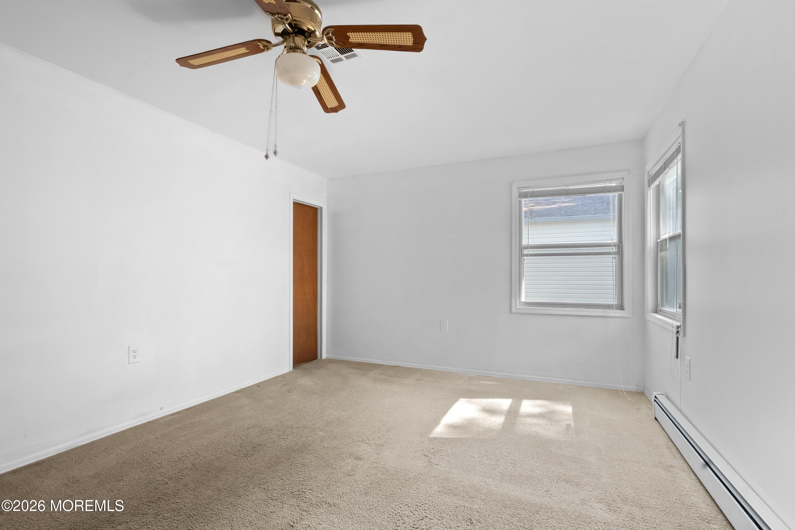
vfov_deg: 73.8
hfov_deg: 96.7
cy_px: 265
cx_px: 398
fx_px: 353
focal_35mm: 16
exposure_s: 1/5
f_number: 9
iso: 250
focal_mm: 16
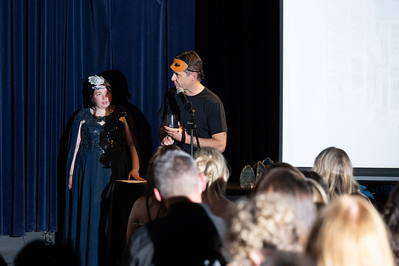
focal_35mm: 150
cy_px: 133
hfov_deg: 13.7
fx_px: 1663
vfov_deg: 9.2
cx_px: 200
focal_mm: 150
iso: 2500
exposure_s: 1/200
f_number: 5
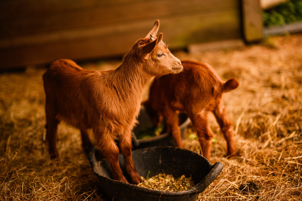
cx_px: 151
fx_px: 419
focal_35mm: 50
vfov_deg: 27.0
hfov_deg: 39.6
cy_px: 100
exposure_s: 1/1250
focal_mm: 50
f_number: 1.3
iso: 200
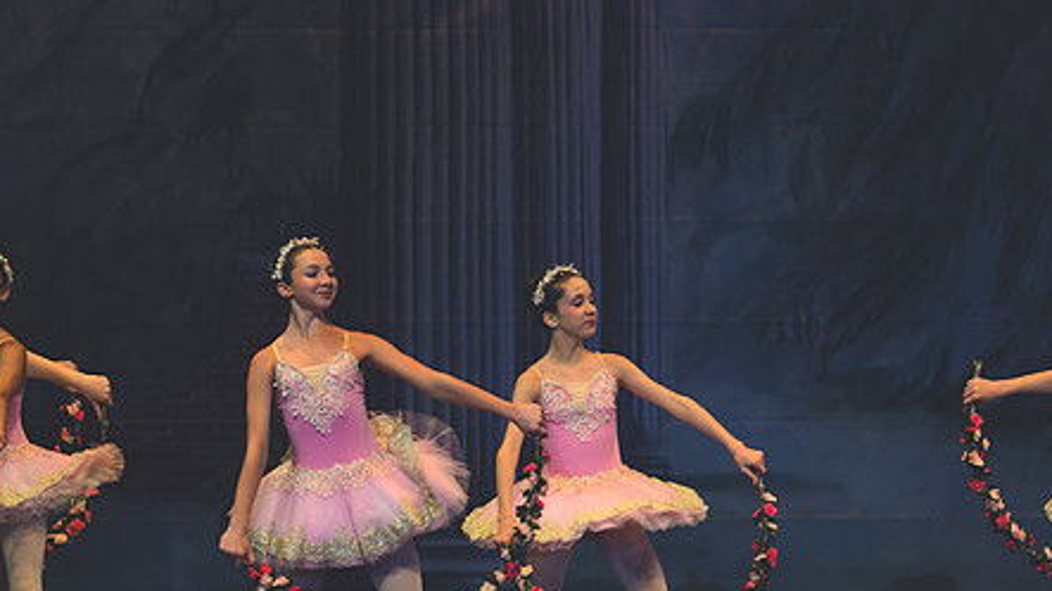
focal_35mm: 329
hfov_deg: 6.6
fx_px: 9176
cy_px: 394
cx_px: 435
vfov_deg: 3.7
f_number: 2.8
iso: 560
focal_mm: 160
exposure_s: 1/500
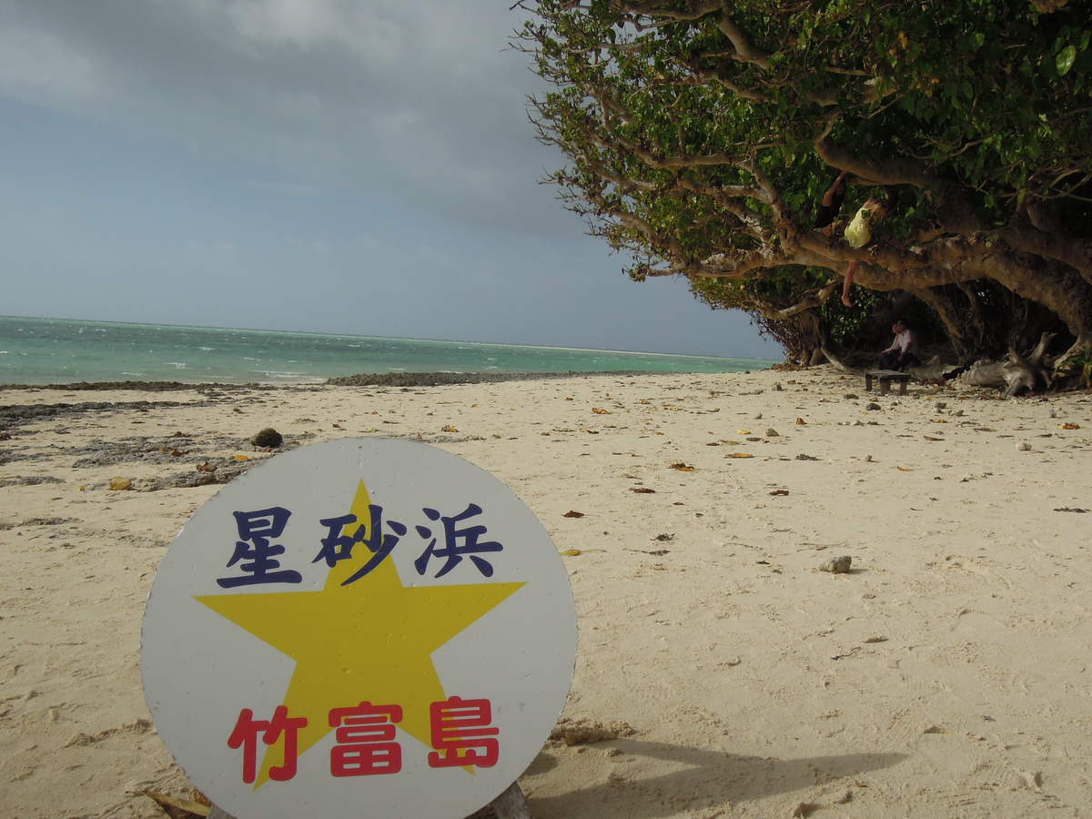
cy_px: 410
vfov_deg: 40.7
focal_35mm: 35
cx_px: 546
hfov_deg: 52.6
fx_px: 1104
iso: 160
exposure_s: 1/1600
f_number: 6.3
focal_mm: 6.3
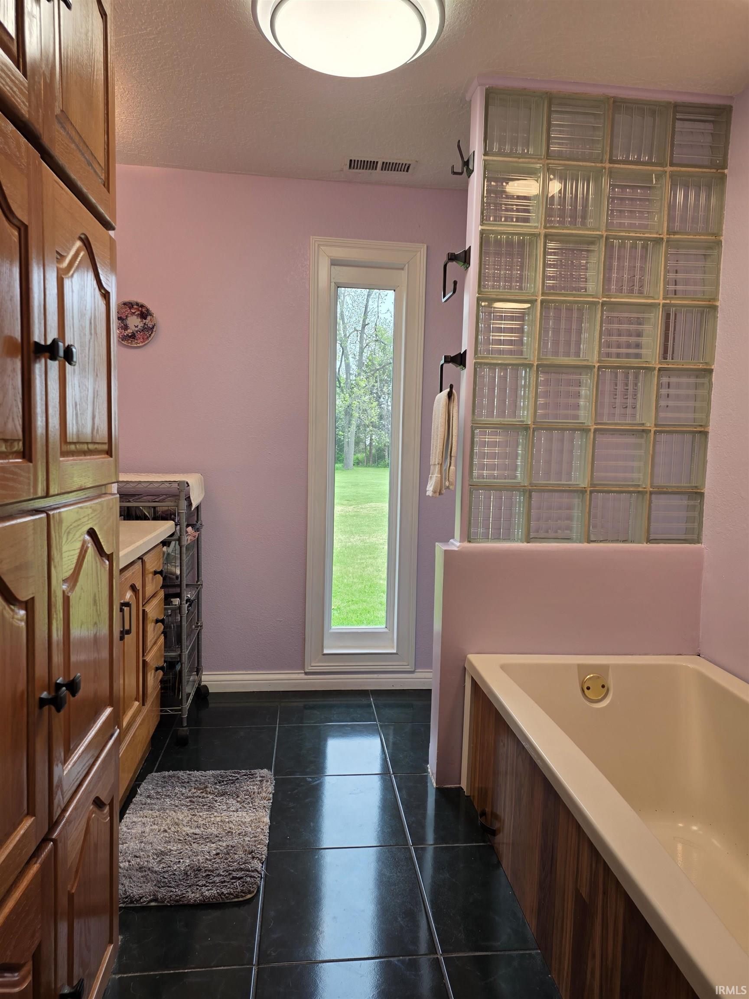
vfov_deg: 73.9
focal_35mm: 23
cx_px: 374
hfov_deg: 58.9
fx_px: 664
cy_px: 500
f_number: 1.7
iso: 40
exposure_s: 1/120
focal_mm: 6.25
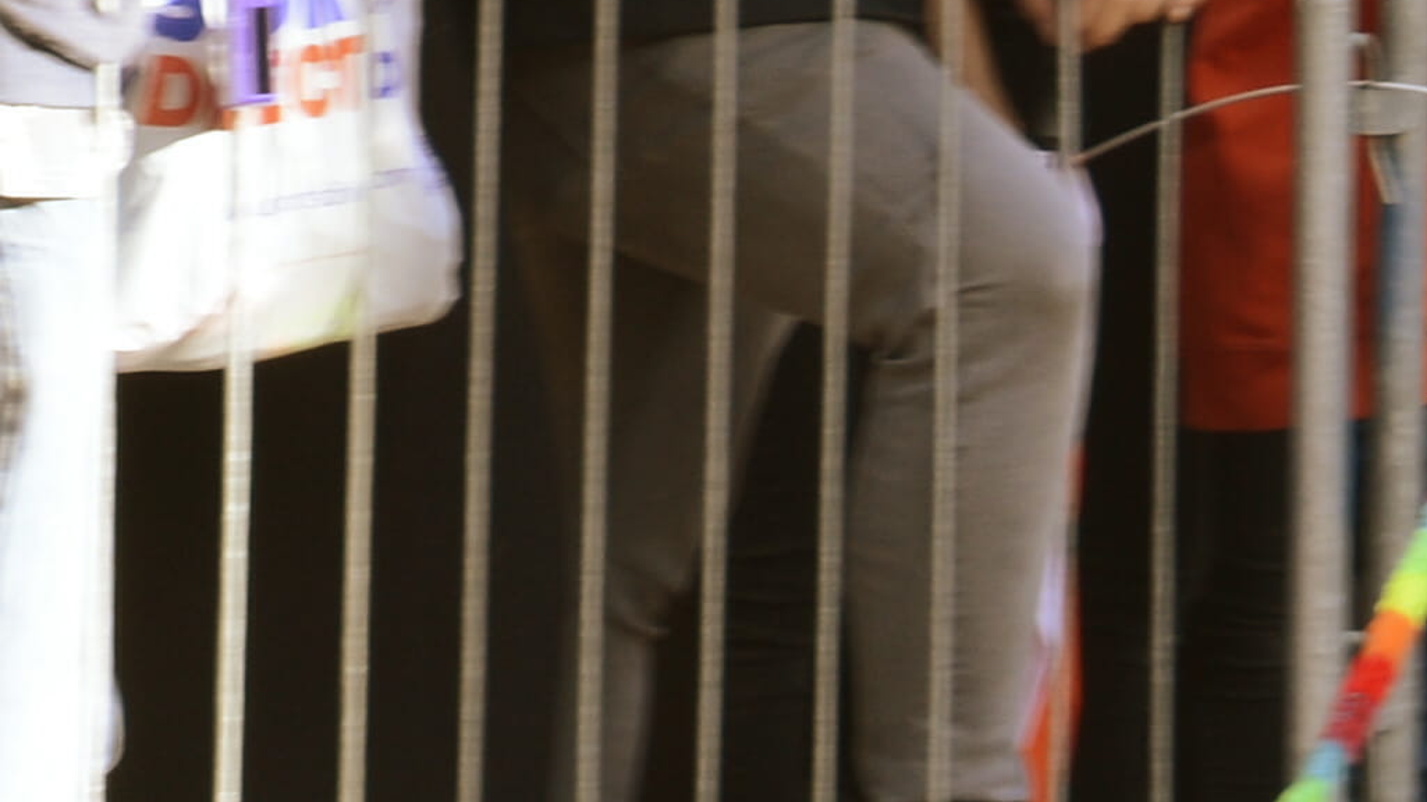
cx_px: 2907
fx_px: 19144
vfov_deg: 2.4
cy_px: 2018
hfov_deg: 4.2
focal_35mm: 506
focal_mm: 55
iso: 125
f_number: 5.6
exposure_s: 1/80
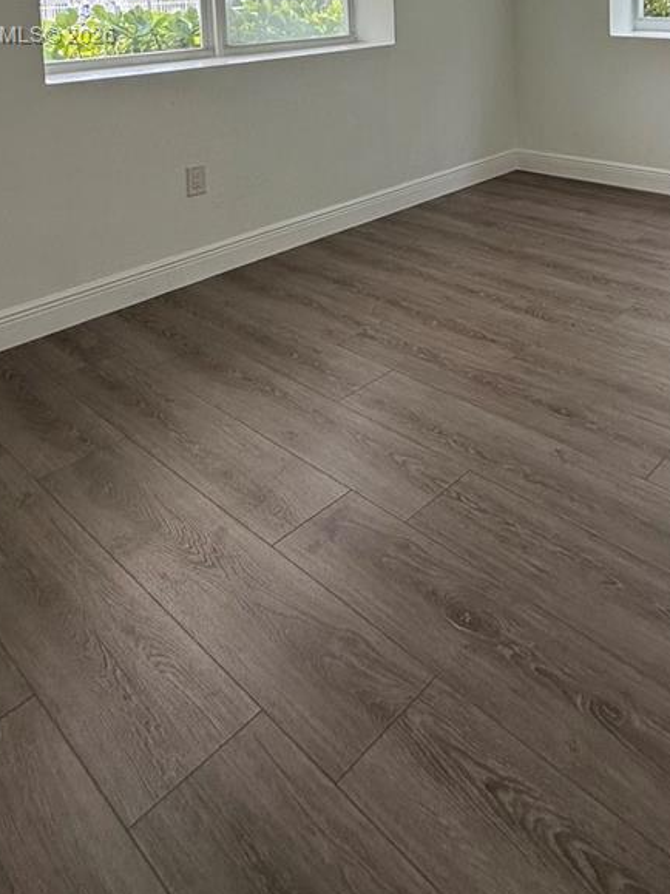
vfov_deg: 51.7
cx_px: 523
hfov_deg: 46.0
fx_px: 749
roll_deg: +1.9
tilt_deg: -2.6
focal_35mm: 29
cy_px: 37
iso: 64
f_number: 2.2
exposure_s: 1/233
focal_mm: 2.22
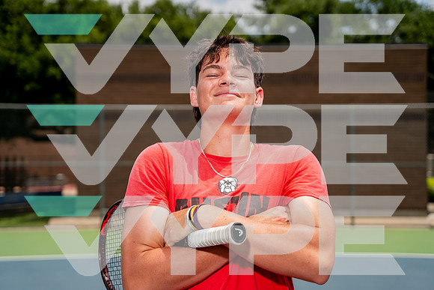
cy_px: 145
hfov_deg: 28.8
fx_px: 844
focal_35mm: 70
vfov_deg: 19.5
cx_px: 217
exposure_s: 1/1250
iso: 100
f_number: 4
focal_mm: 70
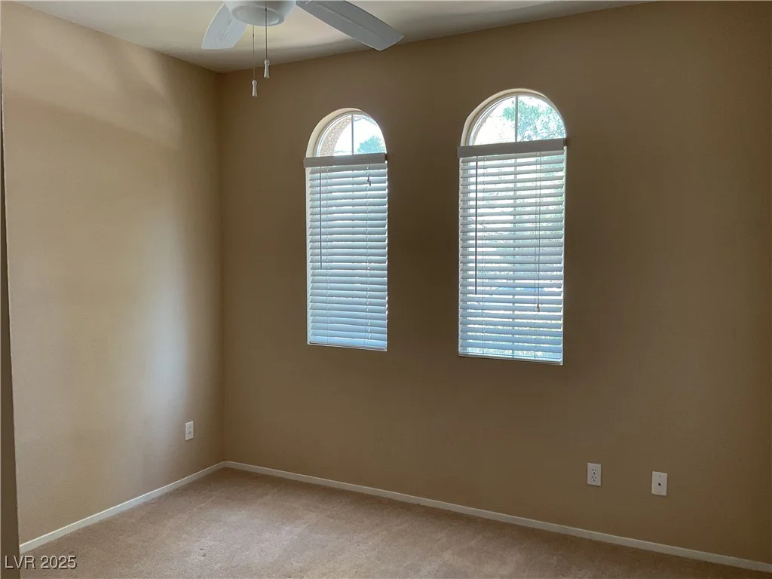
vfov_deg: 48.2
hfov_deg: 61.7
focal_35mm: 29
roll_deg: -1.6
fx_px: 647
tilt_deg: -4.8
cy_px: 290
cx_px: 386
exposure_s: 1/60
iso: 64
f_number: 1.8
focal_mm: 3
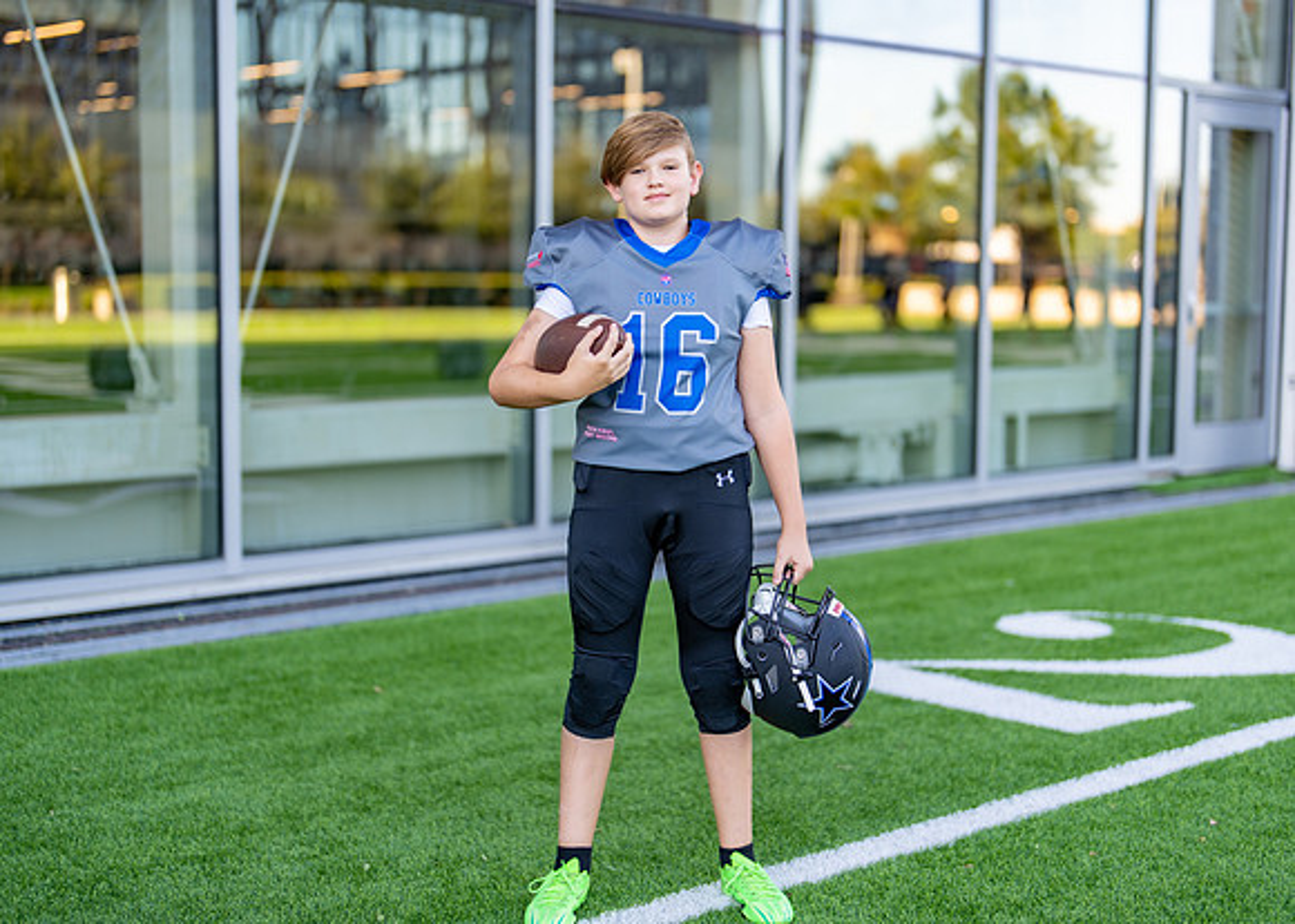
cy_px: 461
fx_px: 2056
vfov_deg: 25.3
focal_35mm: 56
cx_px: 681
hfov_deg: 35.0
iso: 100
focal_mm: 50
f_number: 1.2
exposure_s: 1/640
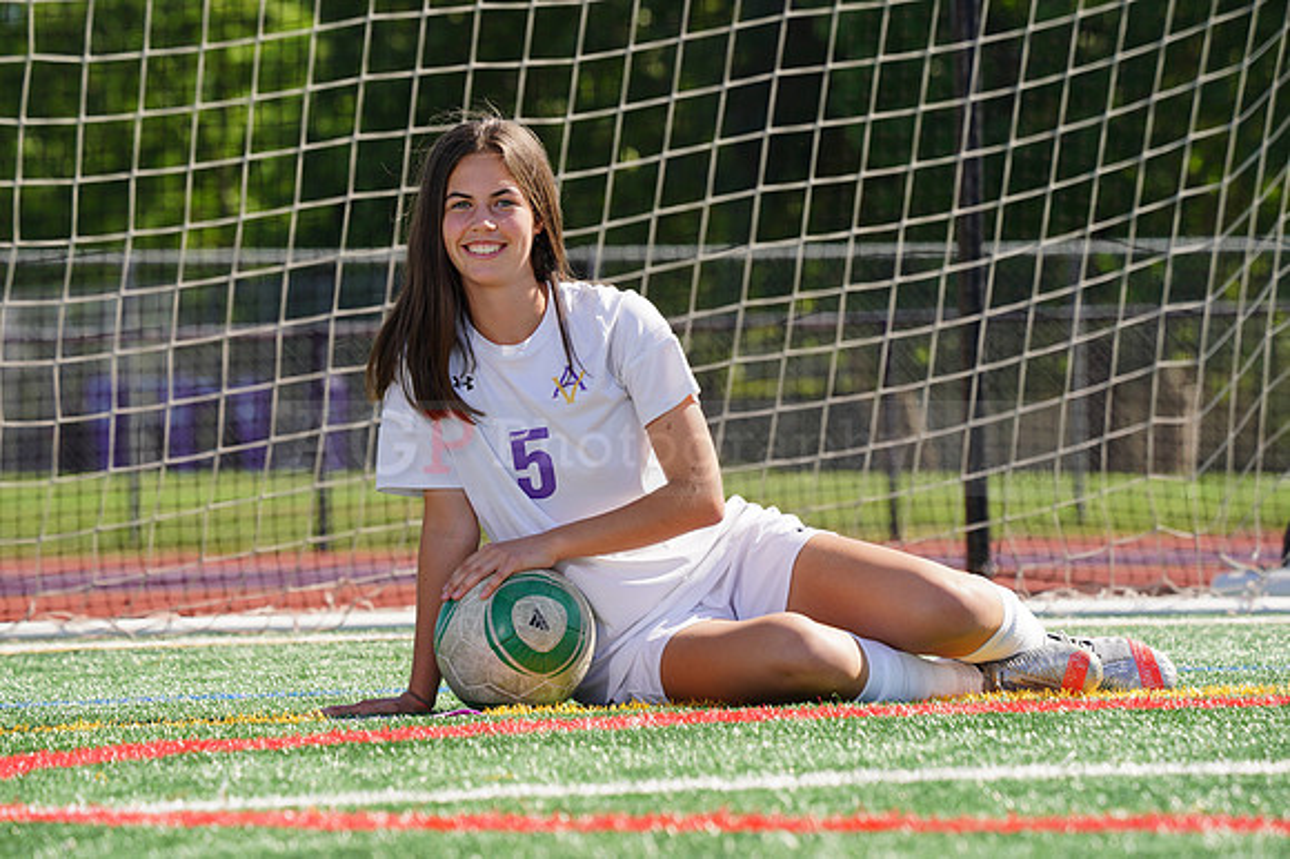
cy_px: 430
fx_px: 10206
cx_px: 645
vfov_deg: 4.8
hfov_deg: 7.2
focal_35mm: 285
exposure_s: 1/250
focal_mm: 285
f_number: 11
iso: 200
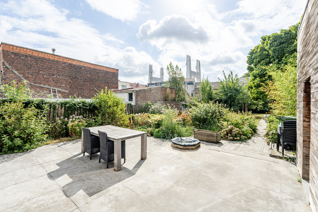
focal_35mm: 16
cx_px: 159
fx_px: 141
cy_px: 106
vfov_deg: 73.7
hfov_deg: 96.7
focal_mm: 16
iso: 100
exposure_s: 1/400
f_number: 9
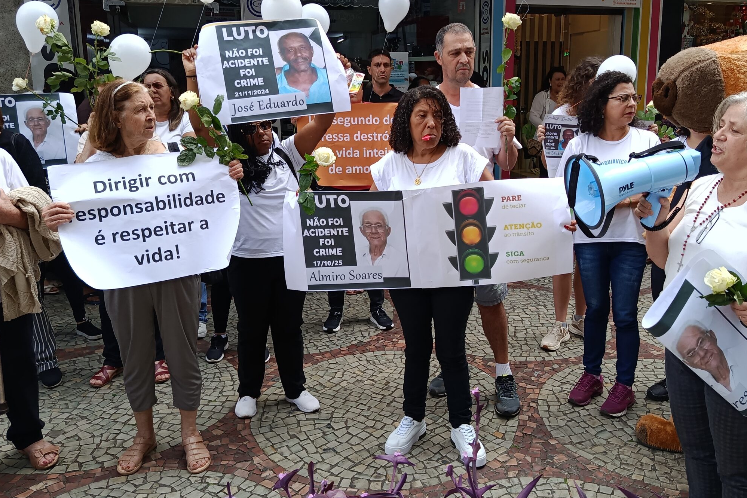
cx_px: 426
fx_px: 664
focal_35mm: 32
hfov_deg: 58.5
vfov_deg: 41.0
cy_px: 213
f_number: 1.7
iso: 50
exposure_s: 1/146
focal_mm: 5.24
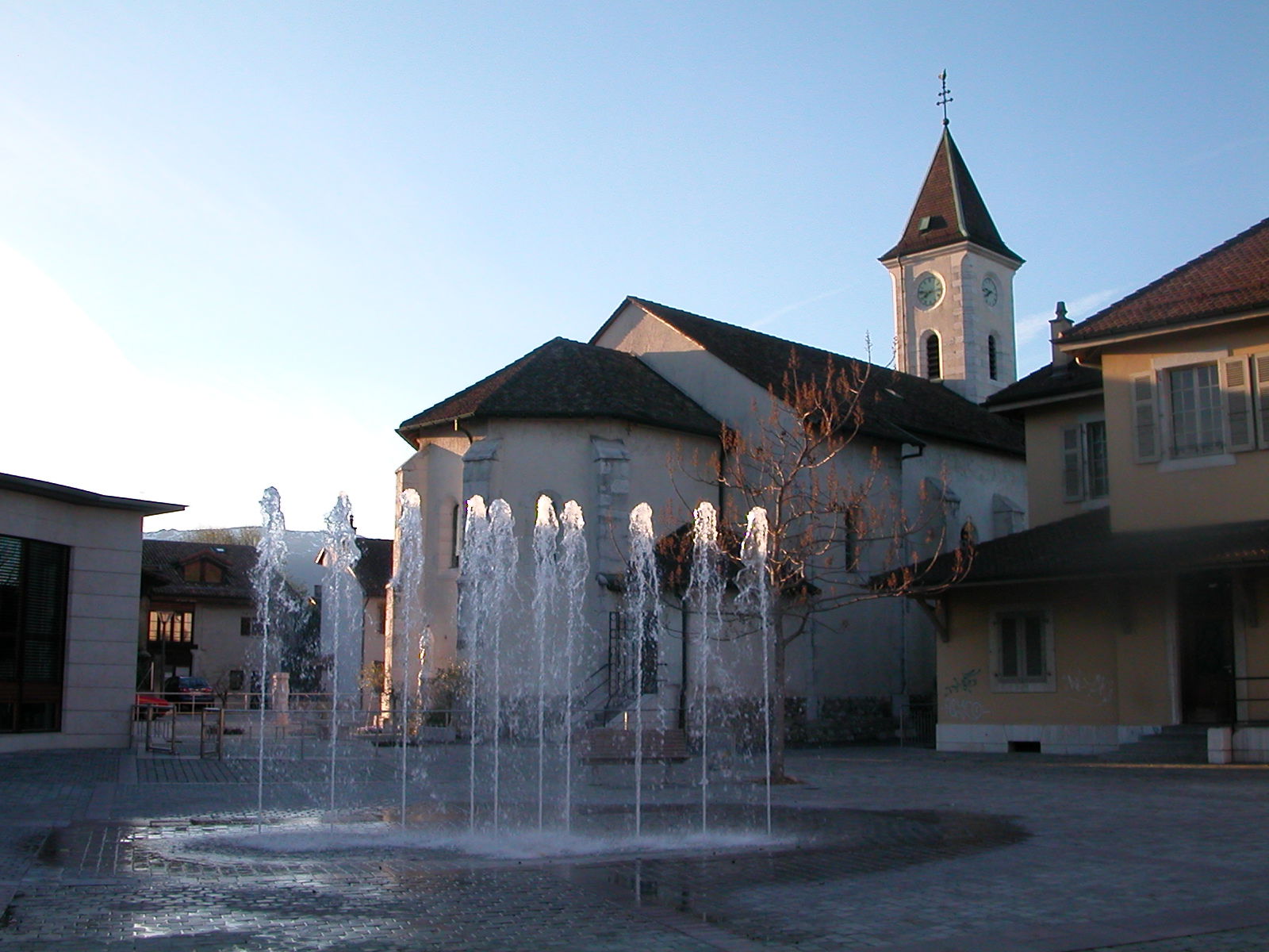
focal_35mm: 37
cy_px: 476
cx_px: 634
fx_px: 1356
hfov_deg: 50.1
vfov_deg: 38.7
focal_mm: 5.6
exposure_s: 1/239
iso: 100
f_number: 4.5
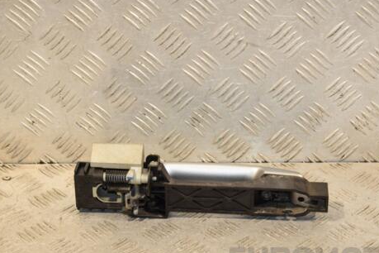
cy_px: 150
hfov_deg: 20.0
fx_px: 1074
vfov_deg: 13.4
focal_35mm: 102
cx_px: 214
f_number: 7.1
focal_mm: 52
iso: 800
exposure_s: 1/200
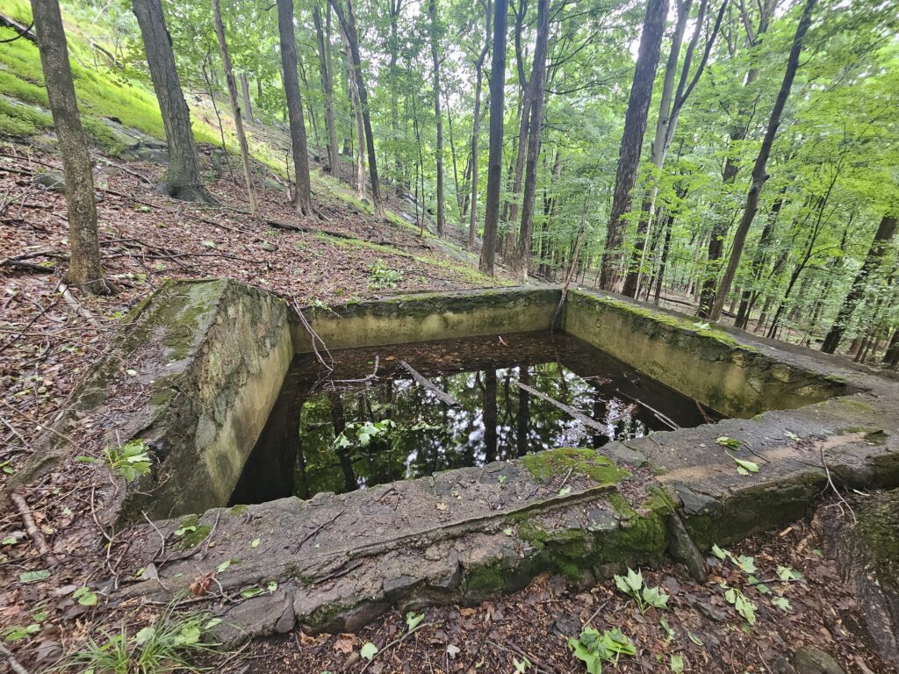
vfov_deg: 89.9
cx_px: 450
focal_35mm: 13
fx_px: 338
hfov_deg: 106.2
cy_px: 337
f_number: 2.2
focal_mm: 2.2
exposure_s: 1/60
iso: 400
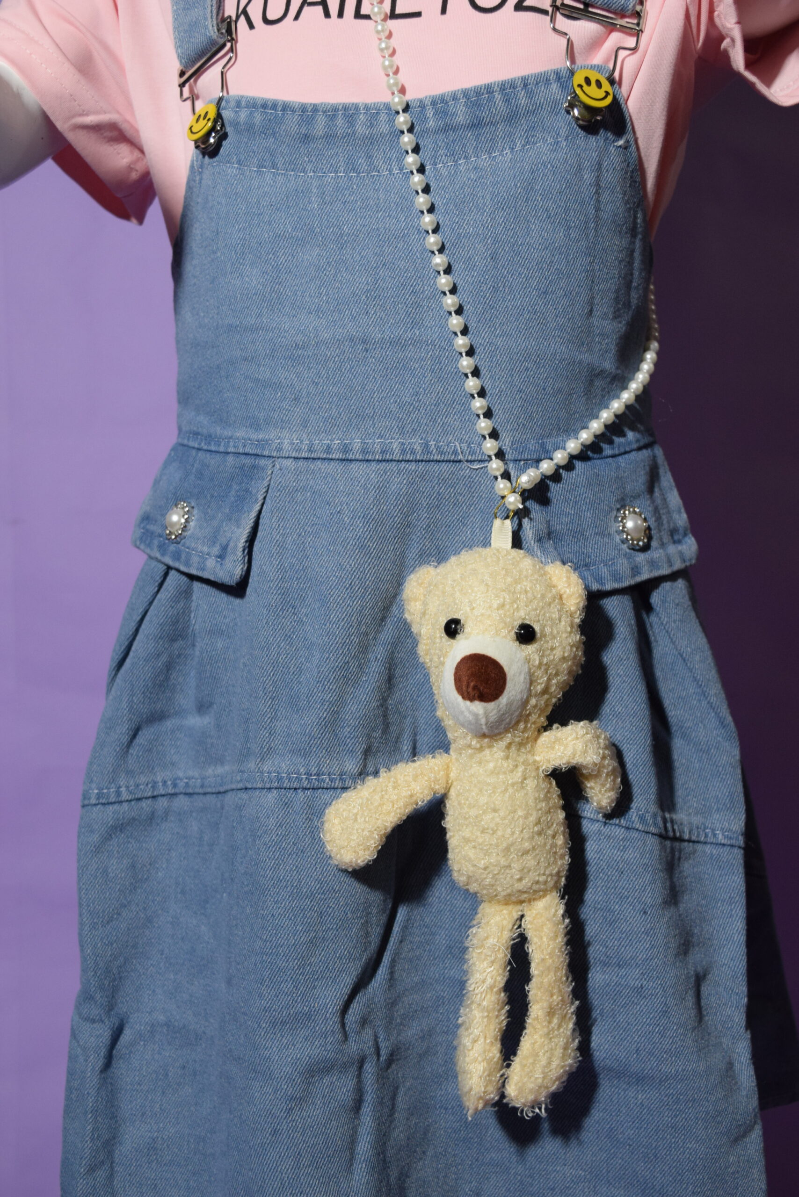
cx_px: 400
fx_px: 1397
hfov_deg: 31.9
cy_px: 598
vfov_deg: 46.4
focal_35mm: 42
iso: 800
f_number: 6.3
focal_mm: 28
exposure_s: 1/160
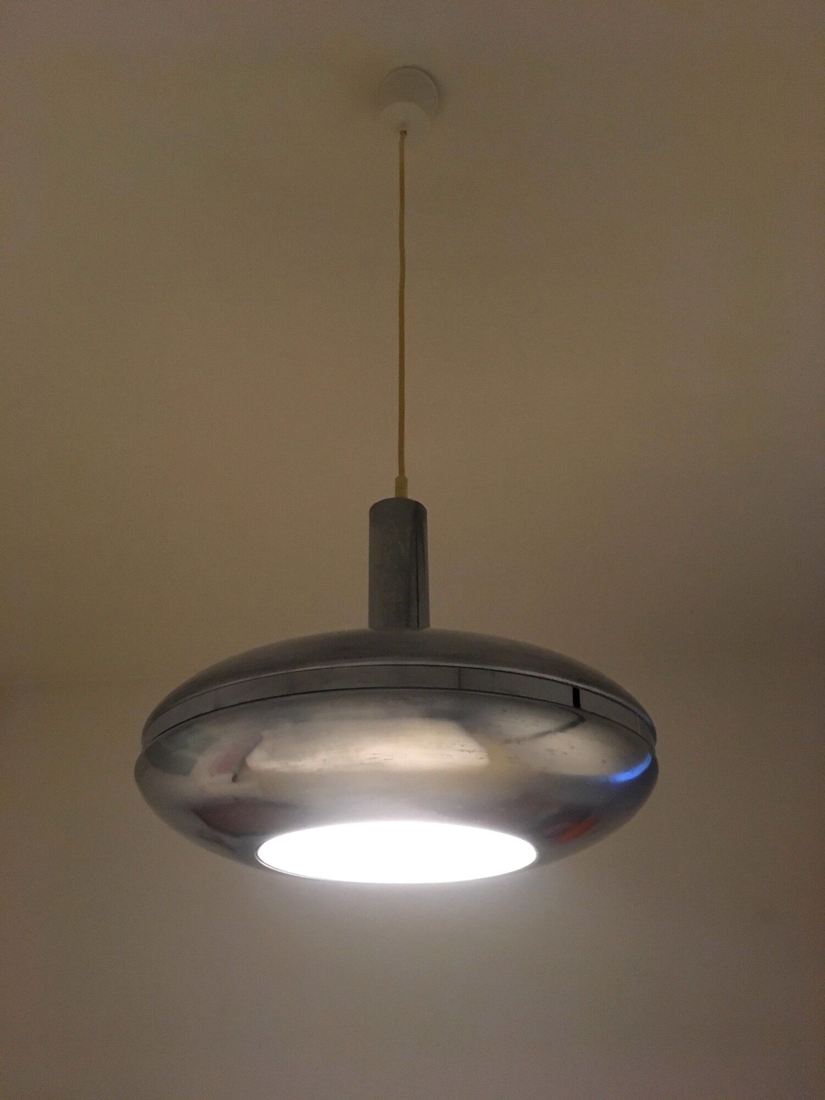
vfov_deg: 61.7
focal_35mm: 29
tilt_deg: +31.5
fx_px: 922
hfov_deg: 48.2
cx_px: 412
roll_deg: +1.1
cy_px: 550
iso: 250
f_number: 2.2
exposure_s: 1/17
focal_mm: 4.15
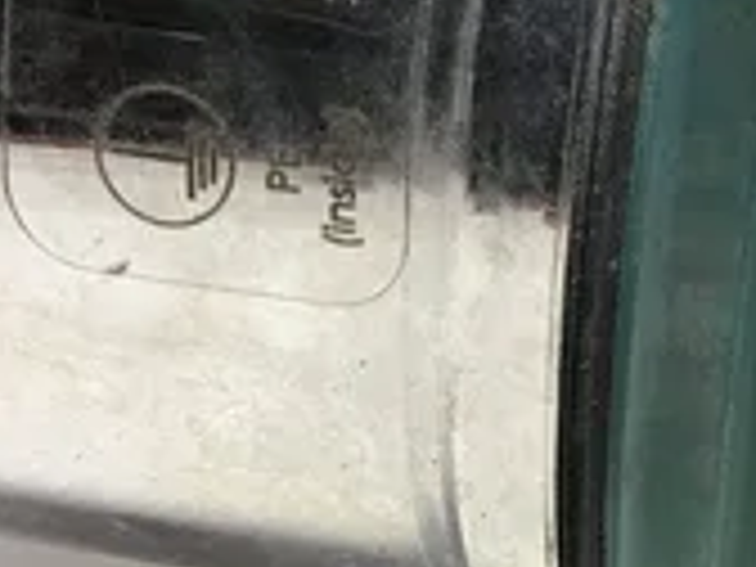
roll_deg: -0.2
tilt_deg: -21.7
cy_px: 58
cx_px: 842
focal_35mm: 74
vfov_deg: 19.5
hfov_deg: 24.5
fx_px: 1616
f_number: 2.4
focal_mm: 3.3
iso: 32
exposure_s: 1/40
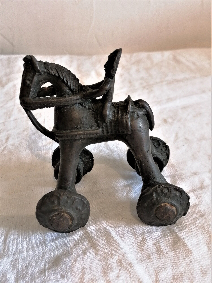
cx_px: 106
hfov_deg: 32.9
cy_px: 142
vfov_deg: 42.9
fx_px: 359
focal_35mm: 44
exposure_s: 1/33.3
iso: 80
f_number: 1.8
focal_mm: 5.4
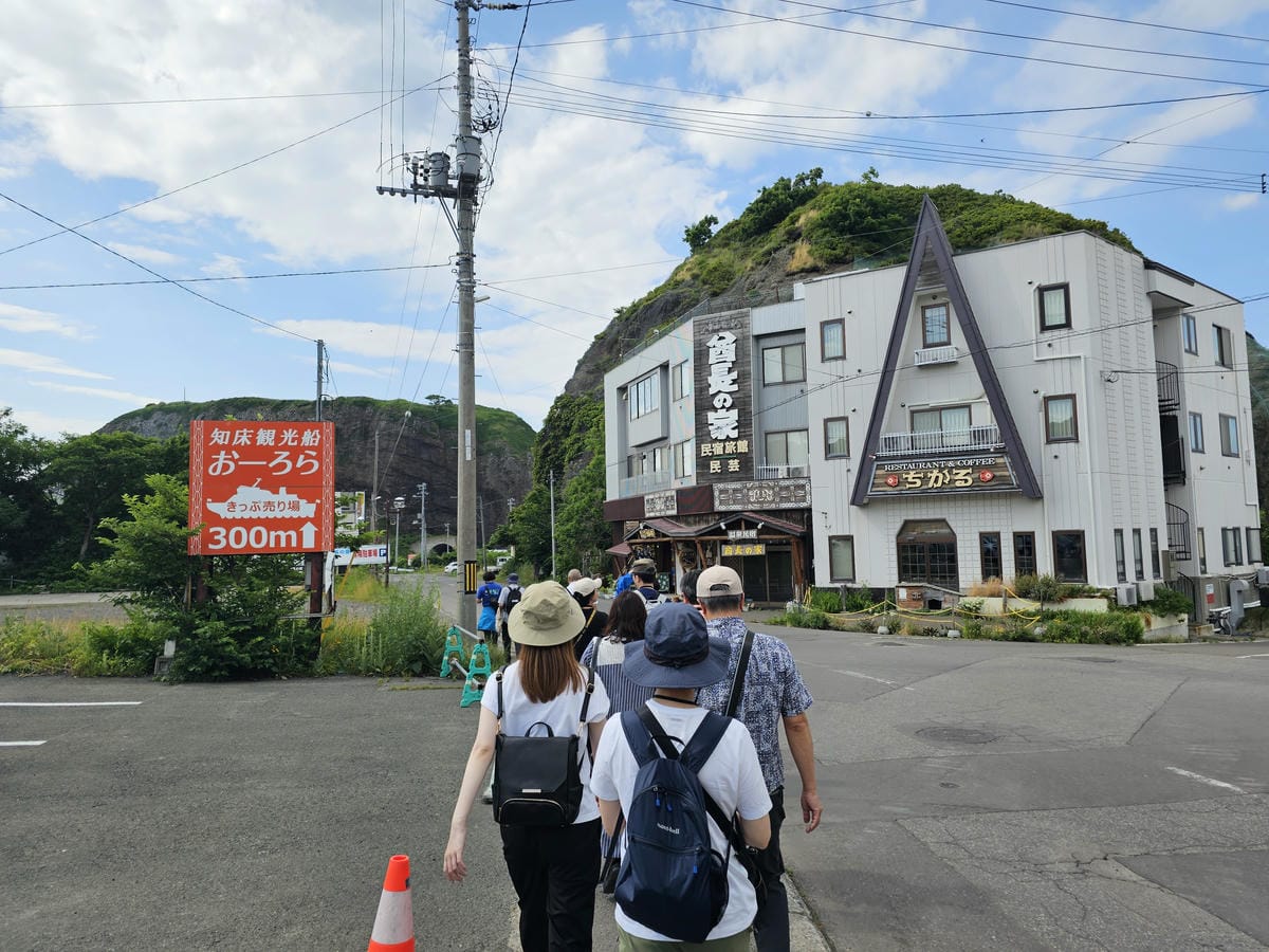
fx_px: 843
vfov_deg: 58.9
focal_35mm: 23
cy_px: 476
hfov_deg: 73.9
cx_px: 634
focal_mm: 6.3
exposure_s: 1/758
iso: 10
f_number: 1.7
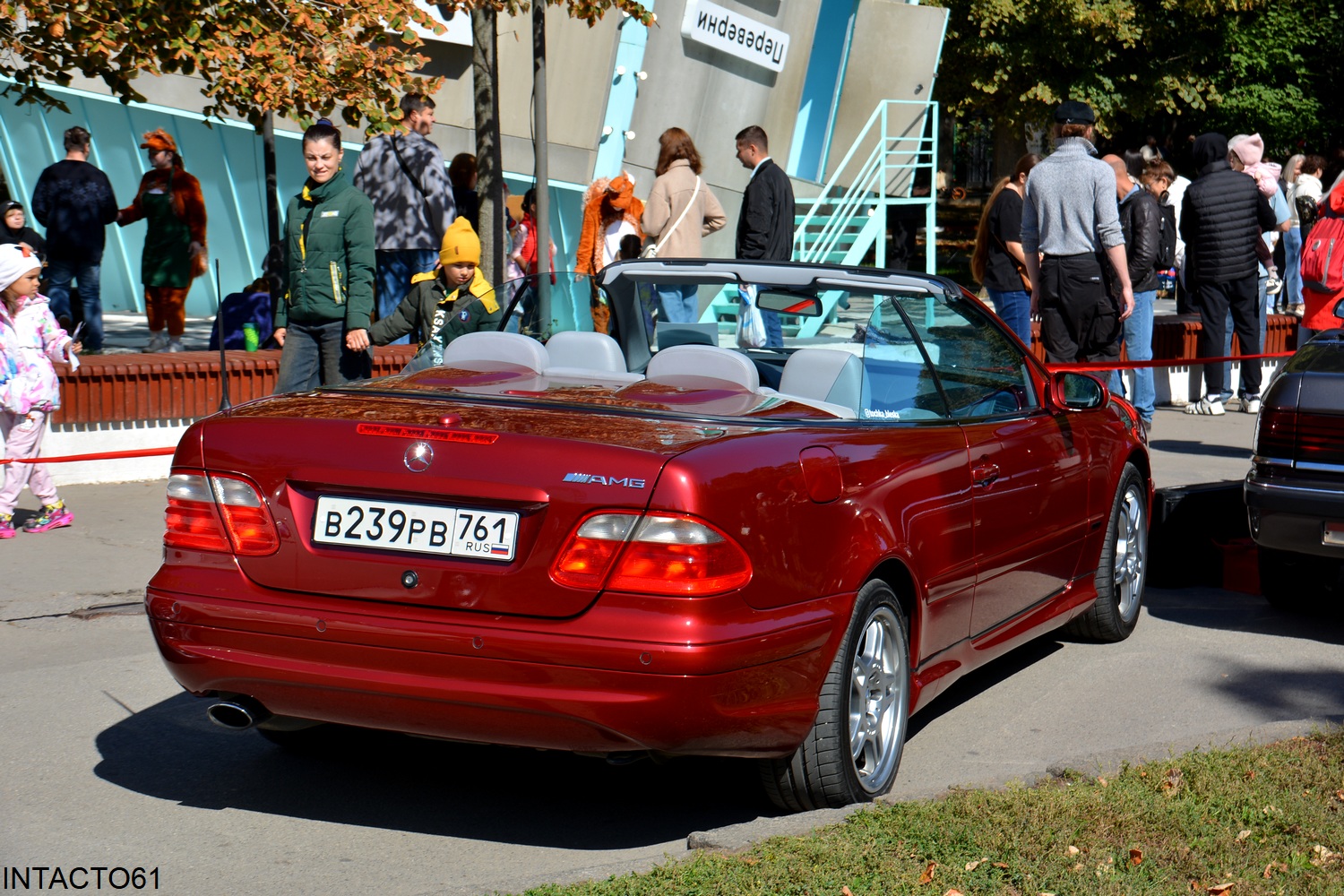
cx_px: 672
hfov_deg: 26.0
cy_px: 448
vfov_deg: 17.5
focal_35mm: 78
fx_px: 2912
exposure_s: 1/250
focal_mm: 52
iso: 100
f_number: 8
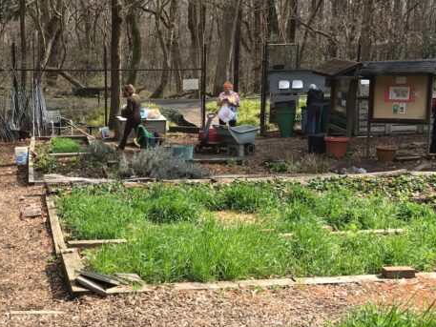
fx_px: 617
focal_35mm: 49
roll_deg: +2.3
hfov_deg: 37.5
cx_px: 87
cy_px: 149
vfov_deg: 29.7
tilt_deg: -10.2
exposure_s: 1/912
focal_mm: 3.99
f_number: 1.8
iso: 20
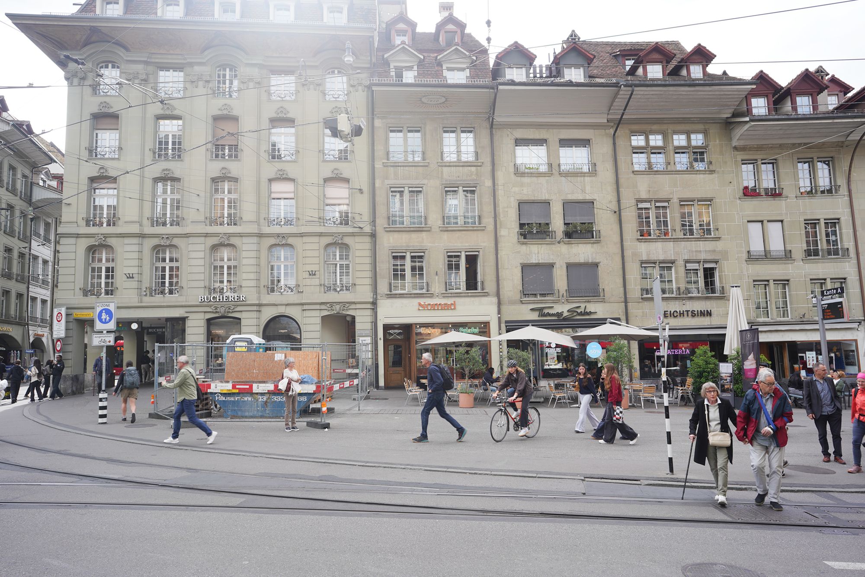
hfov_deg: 73.7
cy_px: 288
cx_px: 432
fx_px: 577
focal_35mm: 24
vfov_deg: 53.1
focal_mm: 24
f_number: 7.1
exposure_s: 1/100
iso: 100
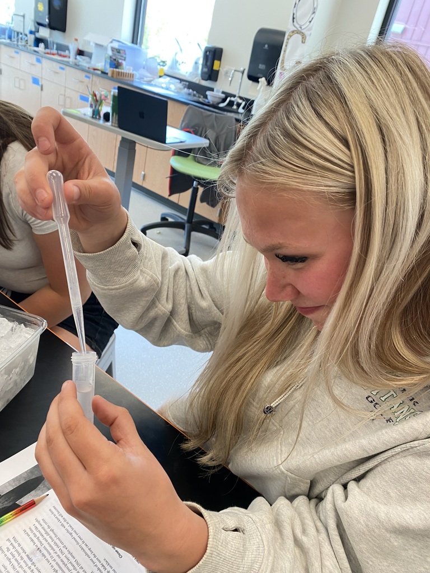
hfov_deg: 53.1
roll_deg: -14.2
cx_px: 215
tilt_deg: -26.2
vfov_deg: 67.3
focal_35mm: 26
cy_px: 286
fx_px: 431
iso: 100
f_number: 1.8
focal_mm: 4.25
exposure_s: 1/60
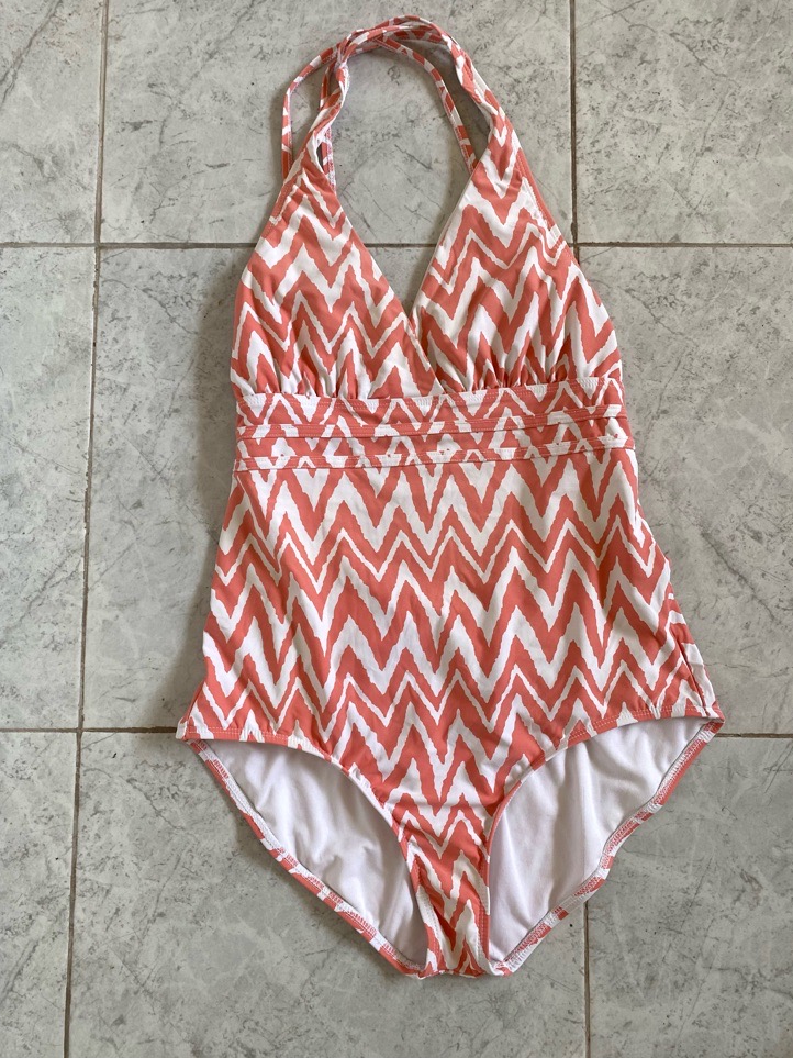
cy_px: 510
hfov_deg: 51.3
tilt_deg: -84.3
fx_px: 825
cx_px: 394
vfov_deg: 65.3
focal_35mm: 27
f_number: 1.8
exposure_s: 1/121
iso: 125
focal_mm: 4.25
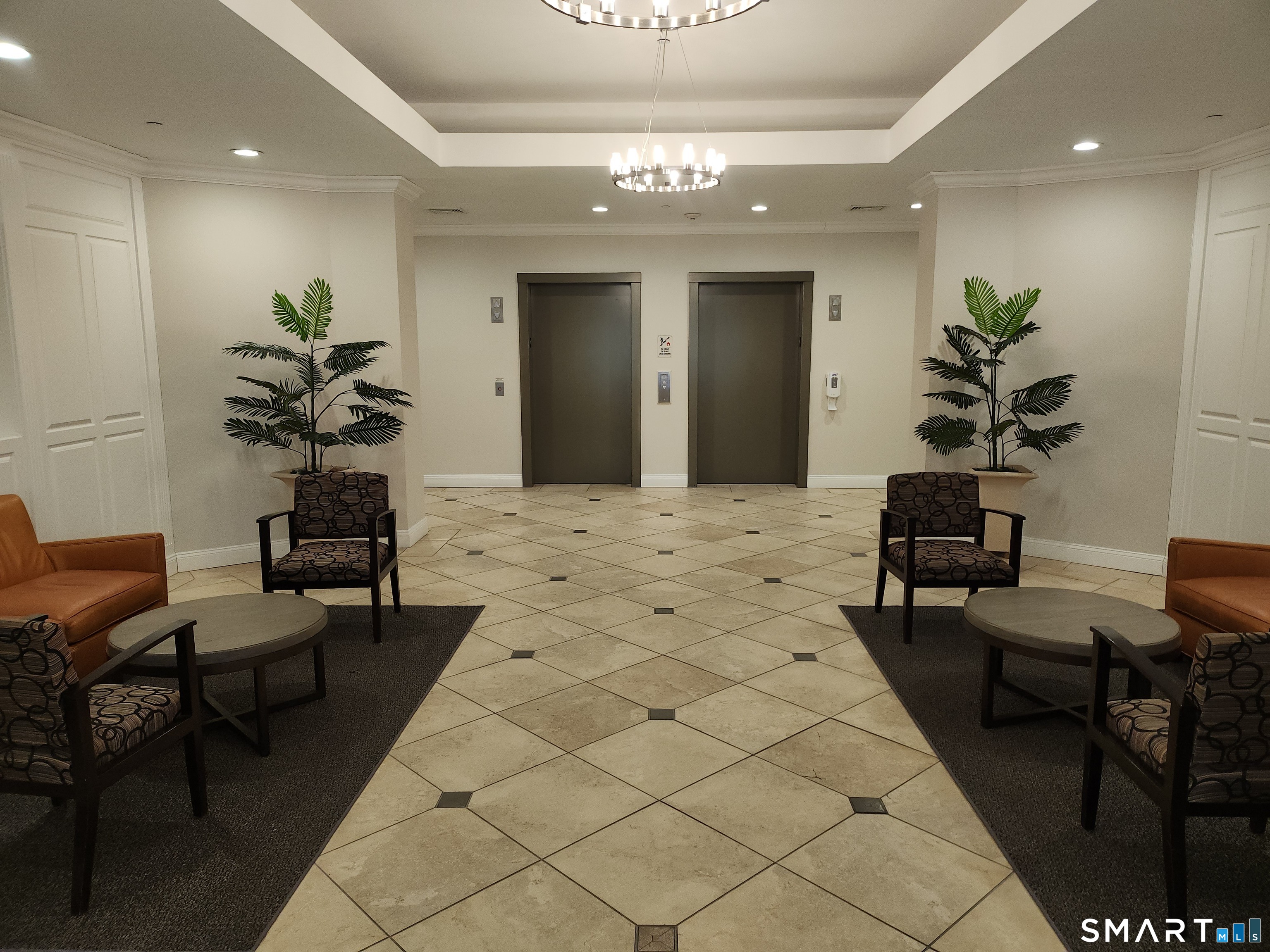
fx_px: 881
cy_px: 476
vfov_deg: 56.8
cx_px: 635
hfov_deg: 71.6
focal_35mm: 24
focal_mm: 5
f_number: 1.8
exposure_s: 1/40
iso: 125
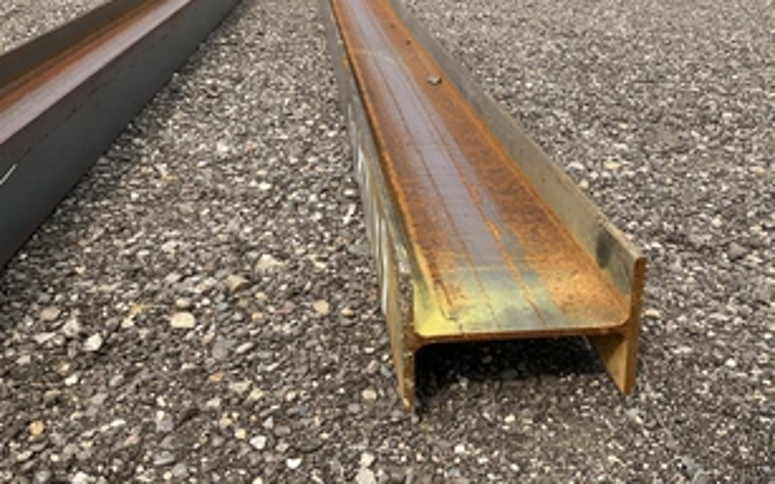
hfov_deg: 48.9
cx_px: 470
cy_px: 199
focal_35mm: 40
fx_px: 845
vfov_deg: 31.9
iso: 25
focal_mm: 3
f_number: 1.8
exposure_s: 1/1015
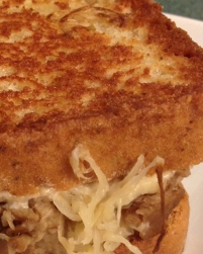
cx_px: -32
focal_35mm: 87
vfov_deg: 21.7
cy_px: 200
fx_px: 653
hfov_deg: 17.0
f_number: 2.4
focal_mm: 4.28
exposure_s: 1/20
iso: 125
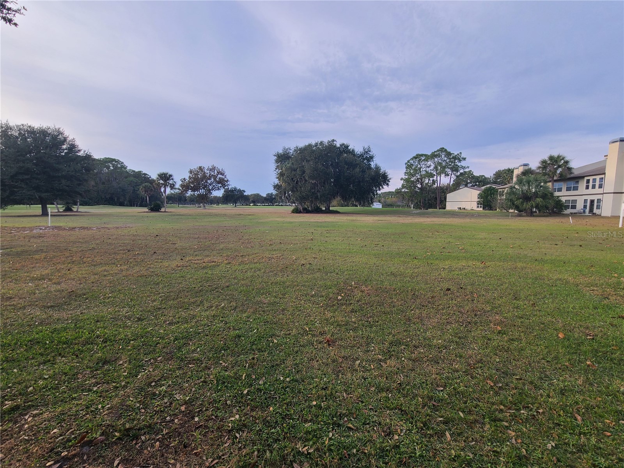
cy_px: 234
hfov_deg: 106.2
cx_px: 312
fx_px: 234
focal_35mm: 13
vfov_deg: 89.9
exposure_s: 1/430
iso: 50
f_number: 2.2
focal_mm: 2.2
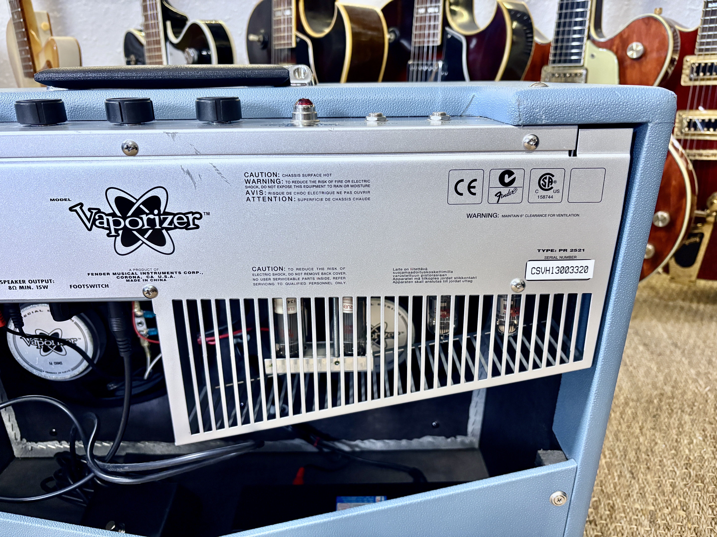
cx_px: 358
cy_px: 268
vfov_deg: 53.1
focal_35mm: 26
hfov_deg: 67.3
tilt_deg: -19.3
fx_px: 539
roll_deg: +1.4
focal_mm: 5.96
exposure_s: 1/51
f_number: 1.6
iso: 320
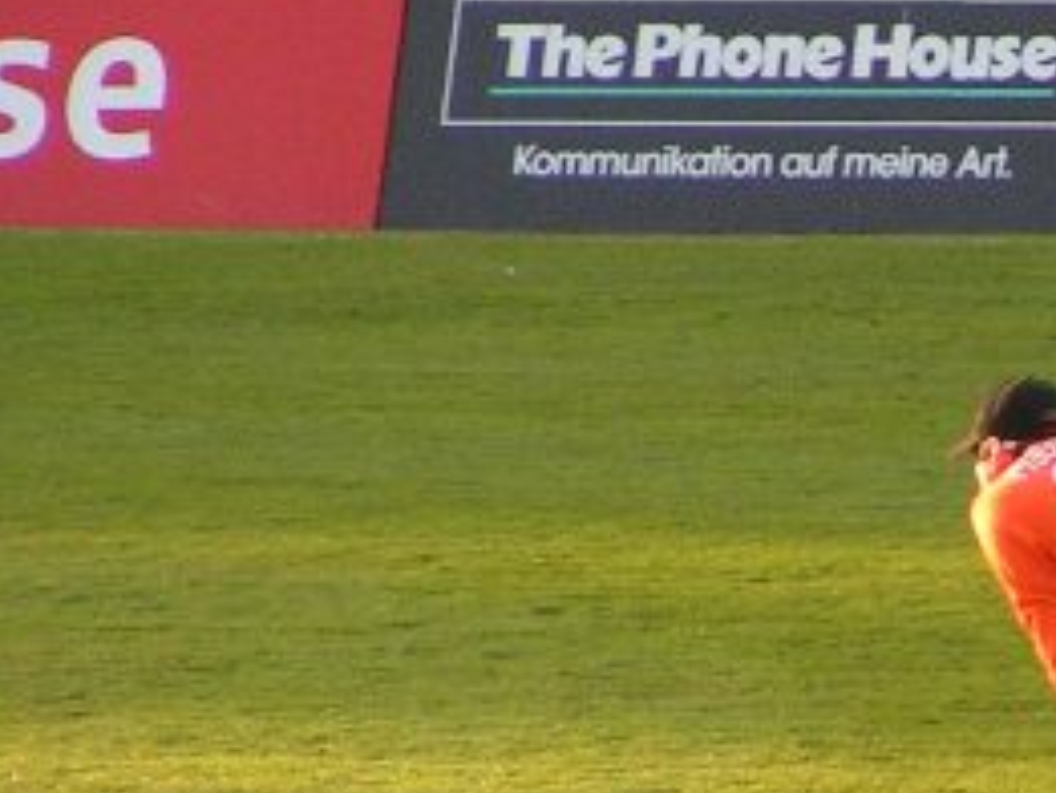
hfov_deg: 2.1
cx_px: 1258
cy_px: 708
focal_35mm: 954
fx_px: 29116
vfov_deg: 1.6
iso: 160
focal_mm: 47.6
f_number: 3.5
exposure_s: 1/320
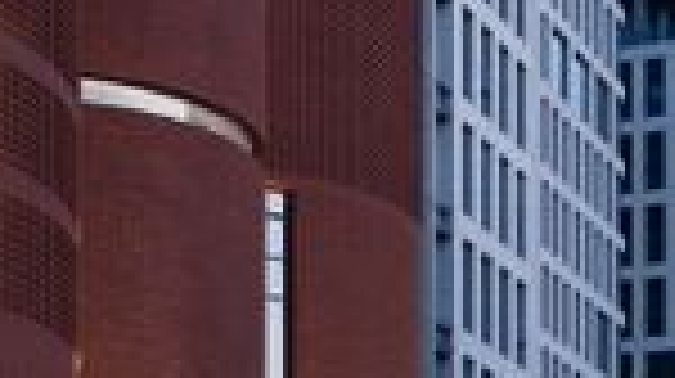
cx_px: 34
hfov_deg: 15.7
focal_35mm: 135
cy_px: 140
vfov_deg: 9.0
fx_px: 2414
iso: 400
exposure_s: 1/3
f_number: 8
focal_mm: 45
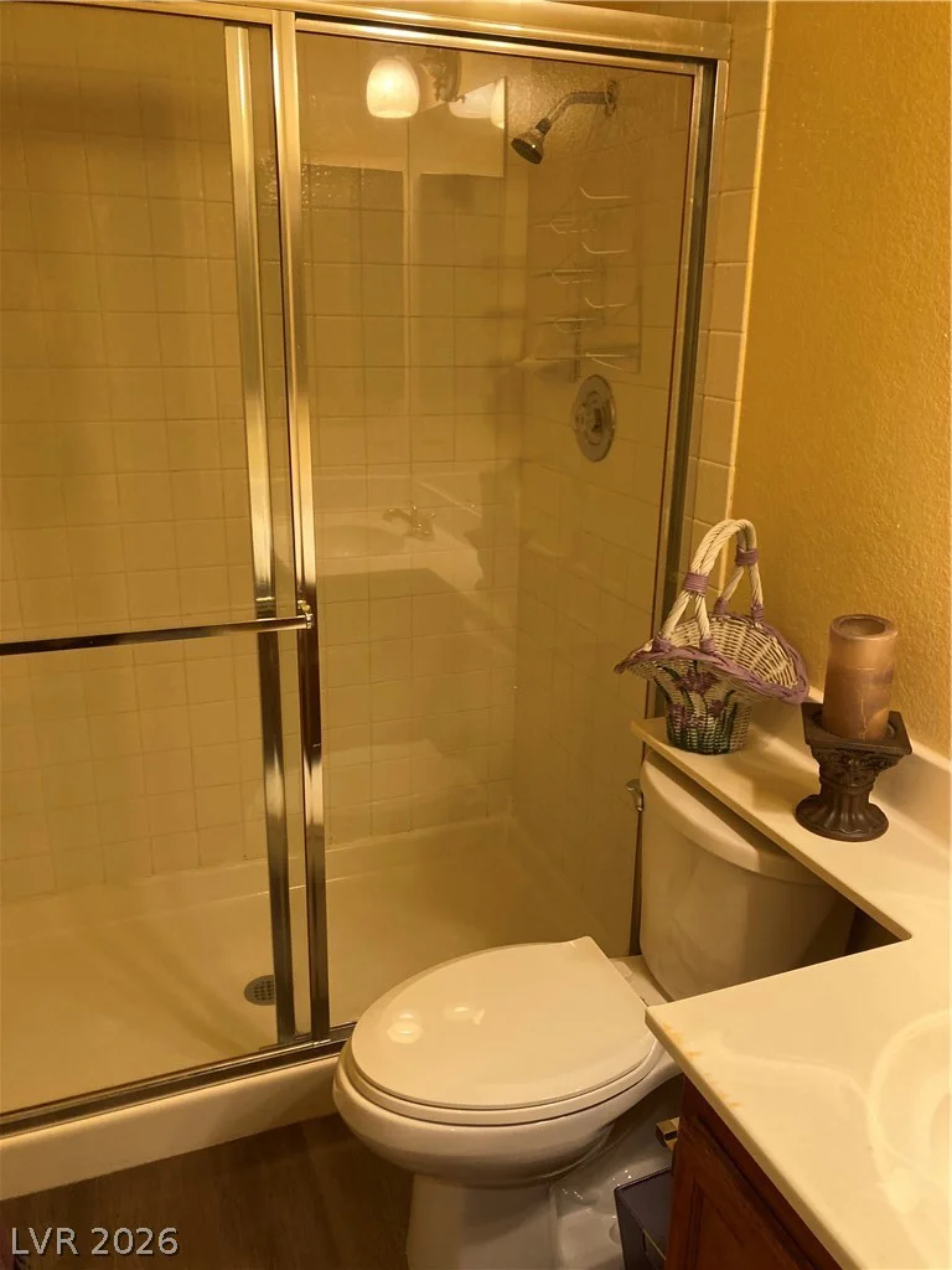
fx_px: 1027
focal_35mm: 28
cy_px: 635
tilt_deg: -12.5
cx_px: 476
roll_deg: +1.0
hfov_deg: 49.7
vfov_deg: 63.4
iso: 100
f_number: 1.8
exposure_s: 1/60
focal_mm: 3.99
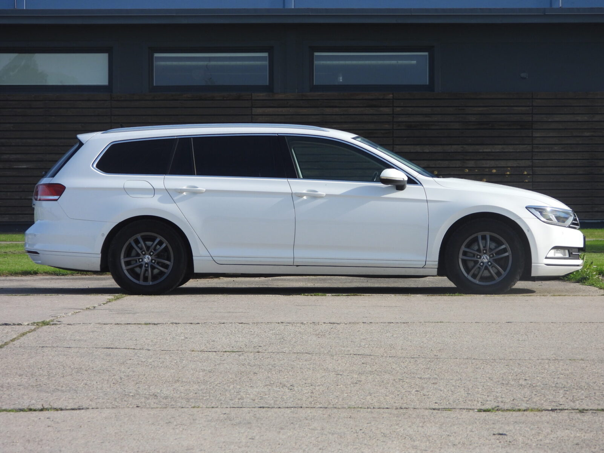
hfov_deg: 14.6
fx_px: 2356
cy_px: 226
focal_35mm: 135
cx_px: 302
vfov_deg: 11.0
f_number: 4
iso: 100
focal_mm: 24.3
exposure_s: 1/200
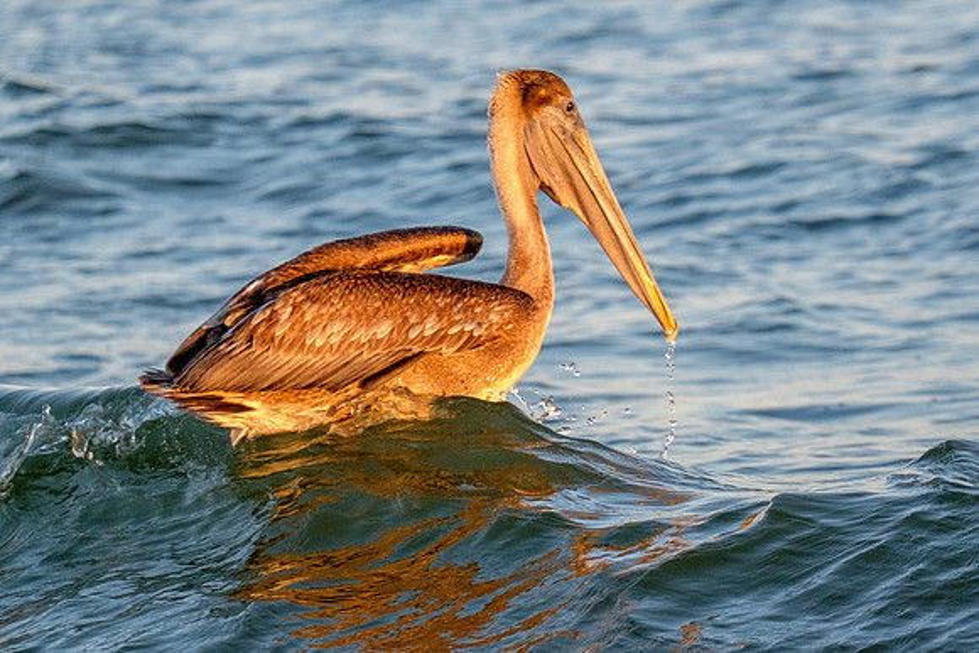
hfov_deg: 4.4
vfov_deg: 2.9
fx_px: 12837
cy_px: 417
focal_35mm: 472
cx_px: 642
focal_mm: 200
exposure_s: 1/1000
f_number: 5.6
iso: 800
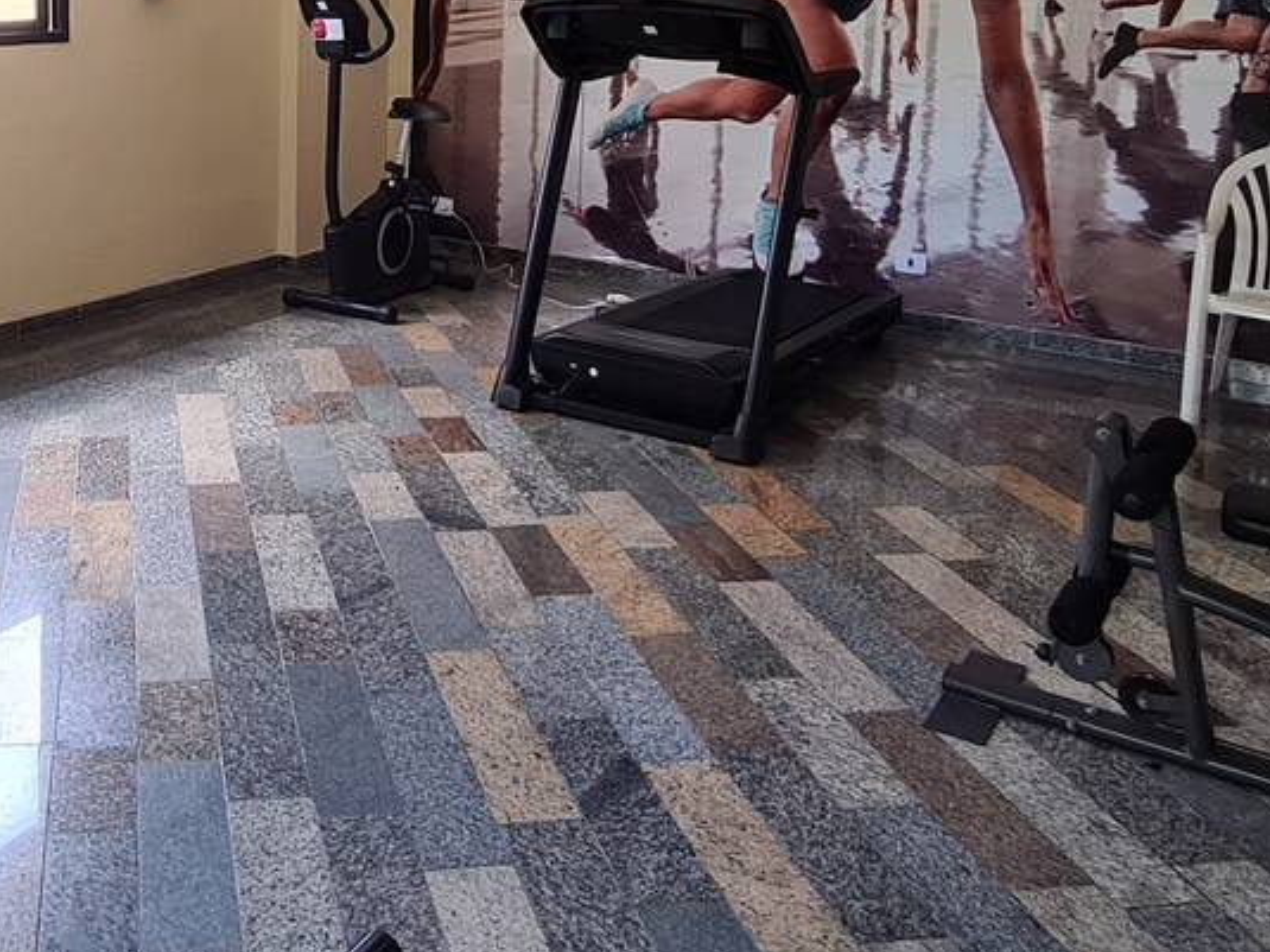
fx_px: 1284
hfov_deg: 50.2
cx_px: 297
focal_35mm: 35
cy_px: 161
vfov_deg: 38.8
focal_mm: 2.2
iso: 100
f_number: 2.2
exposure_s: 1/60
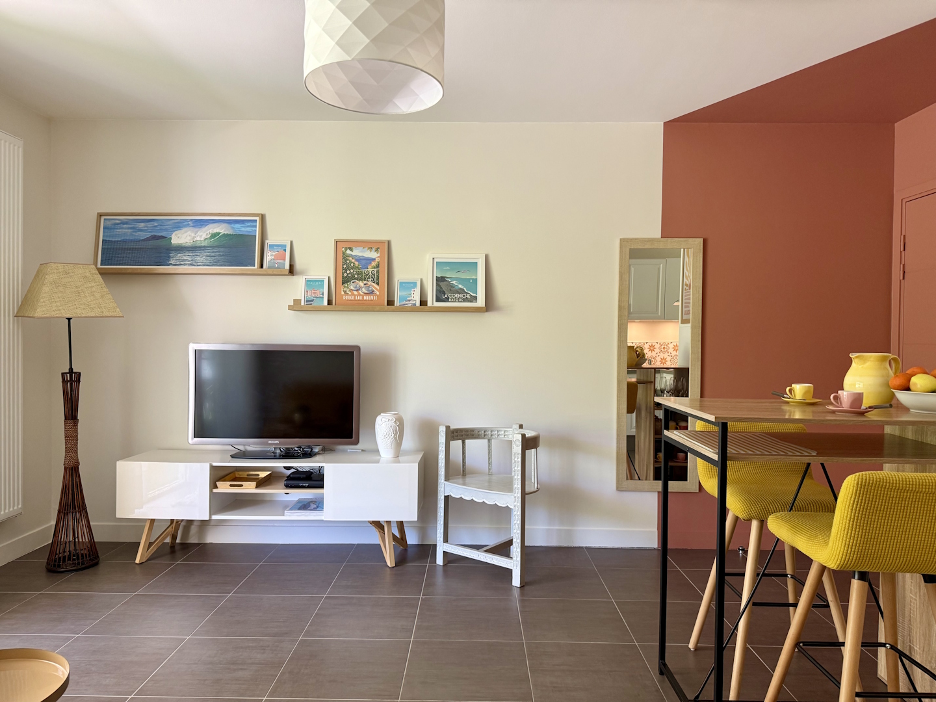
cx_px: 468
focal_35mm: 24
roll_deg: -0.4
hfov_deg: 71.6
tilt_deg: -0.5
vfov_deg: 56.8
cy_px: 351
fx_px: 649
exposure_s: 1/121
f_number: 1.78
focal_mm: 6.76
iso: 125
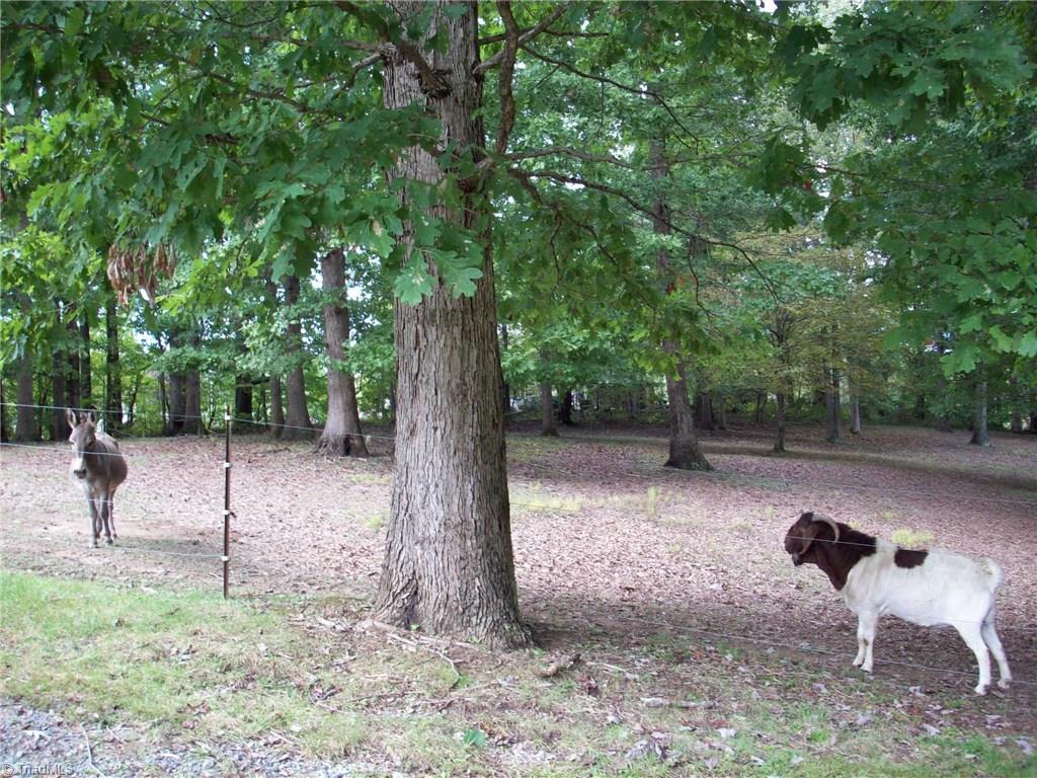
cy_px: 389
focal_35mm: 37
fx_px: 1108
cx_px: 518
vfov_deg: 38.7
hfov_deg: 50.1
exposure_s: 1/64.2
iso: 80
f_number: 2.8
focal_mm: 6.2
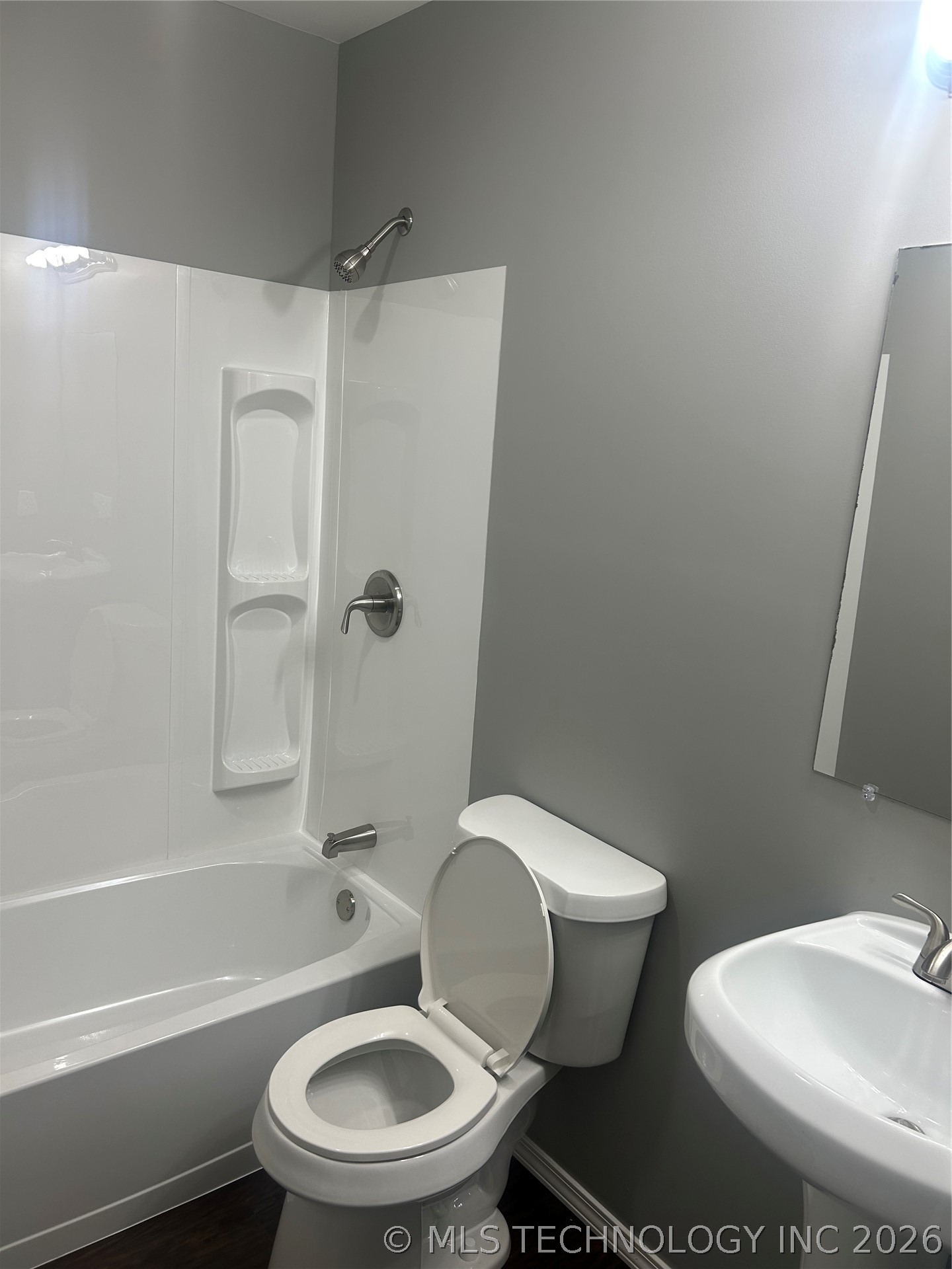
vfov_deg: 67.3
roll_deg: -5.1
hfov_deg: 53.1
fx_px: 953
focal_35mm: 26
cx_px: 476
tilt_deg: -12.2
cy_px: 634
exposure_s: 1/120
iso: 64
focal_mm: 5.7
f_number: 1.5
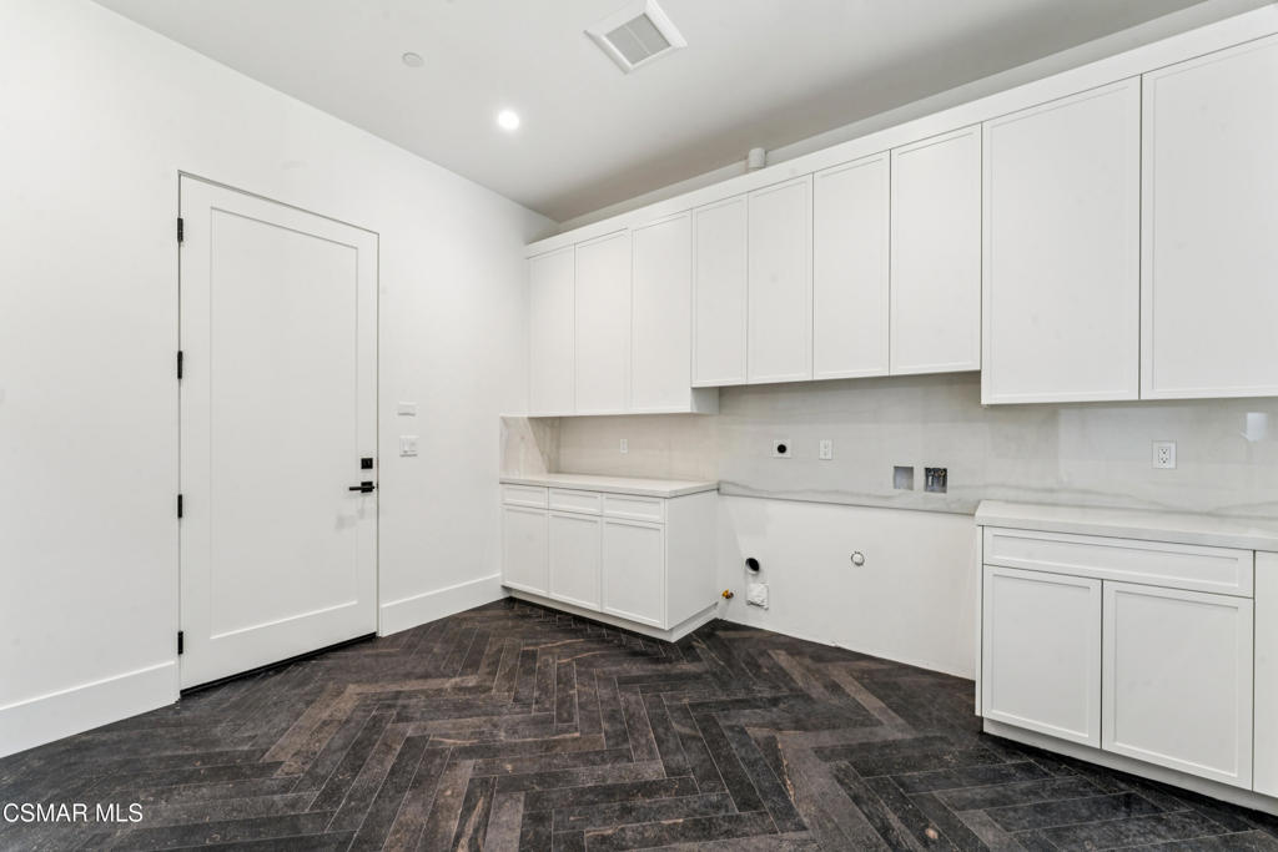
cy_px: 426
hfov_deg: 104.2
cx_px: 639
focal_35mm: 14
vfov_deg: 81.2
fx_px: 497
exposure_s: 1/1.25
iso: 100
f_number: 13
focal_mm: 14
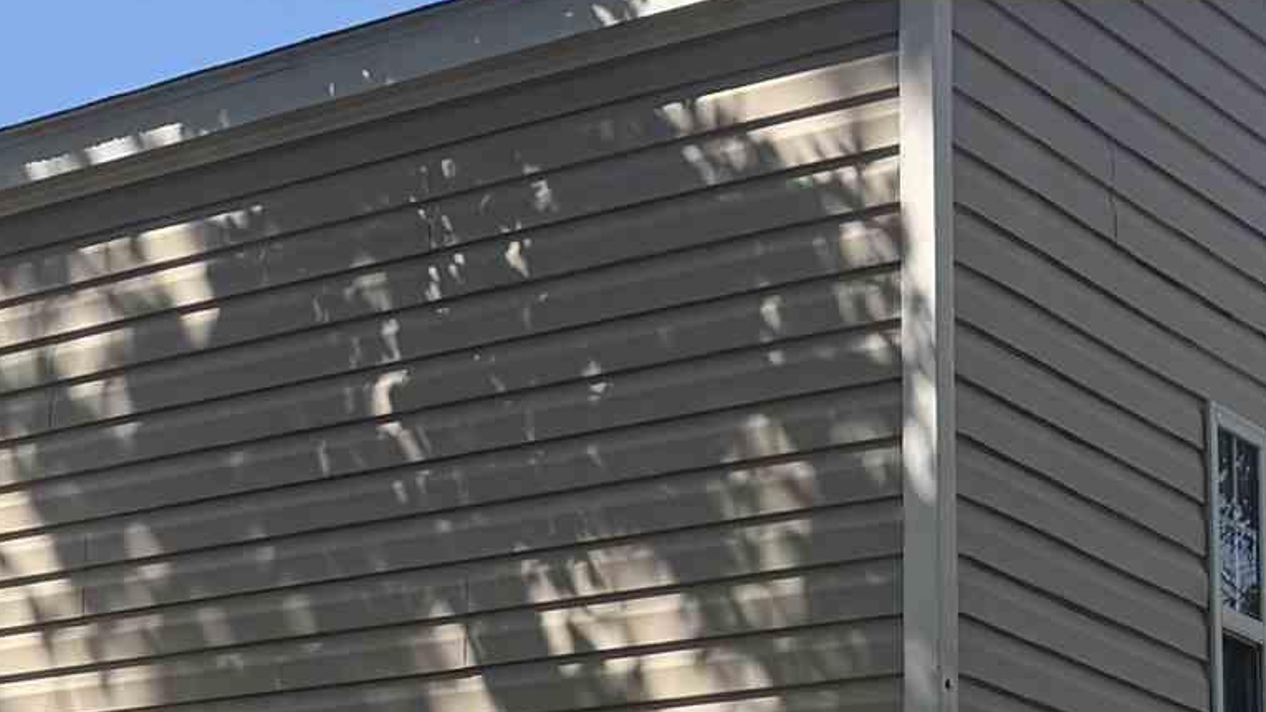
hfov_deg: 18.3
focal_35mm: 105
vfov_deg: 11.3
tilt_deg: +7.6
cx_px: -591
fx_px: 3524
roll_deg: -0.8
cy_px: 851
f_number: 1.78
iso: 80
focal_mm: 6.76
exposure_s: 1/3145
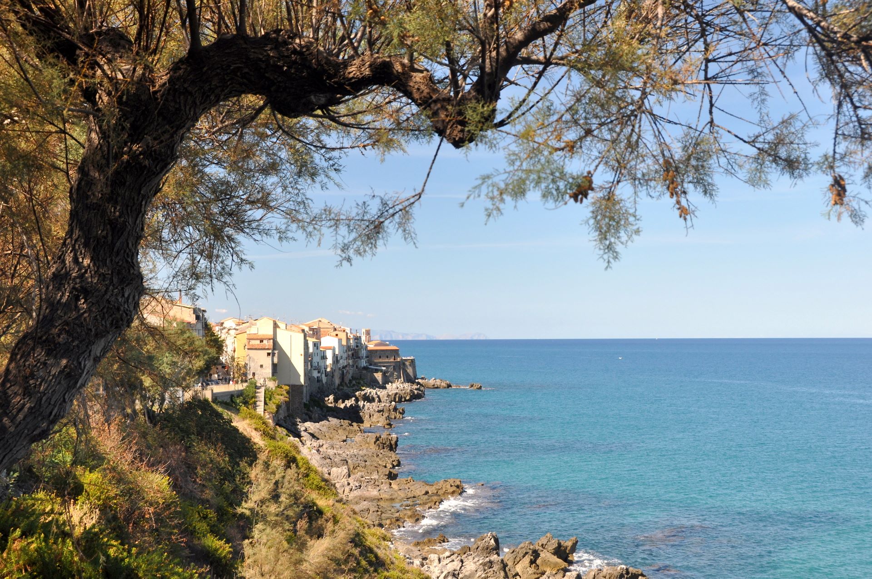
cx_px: 436
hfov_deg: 41.2
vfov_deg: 28.0
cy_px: 290
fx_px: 1161
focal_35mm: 48
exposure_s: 1/100
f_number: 10
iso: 320
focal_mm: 32
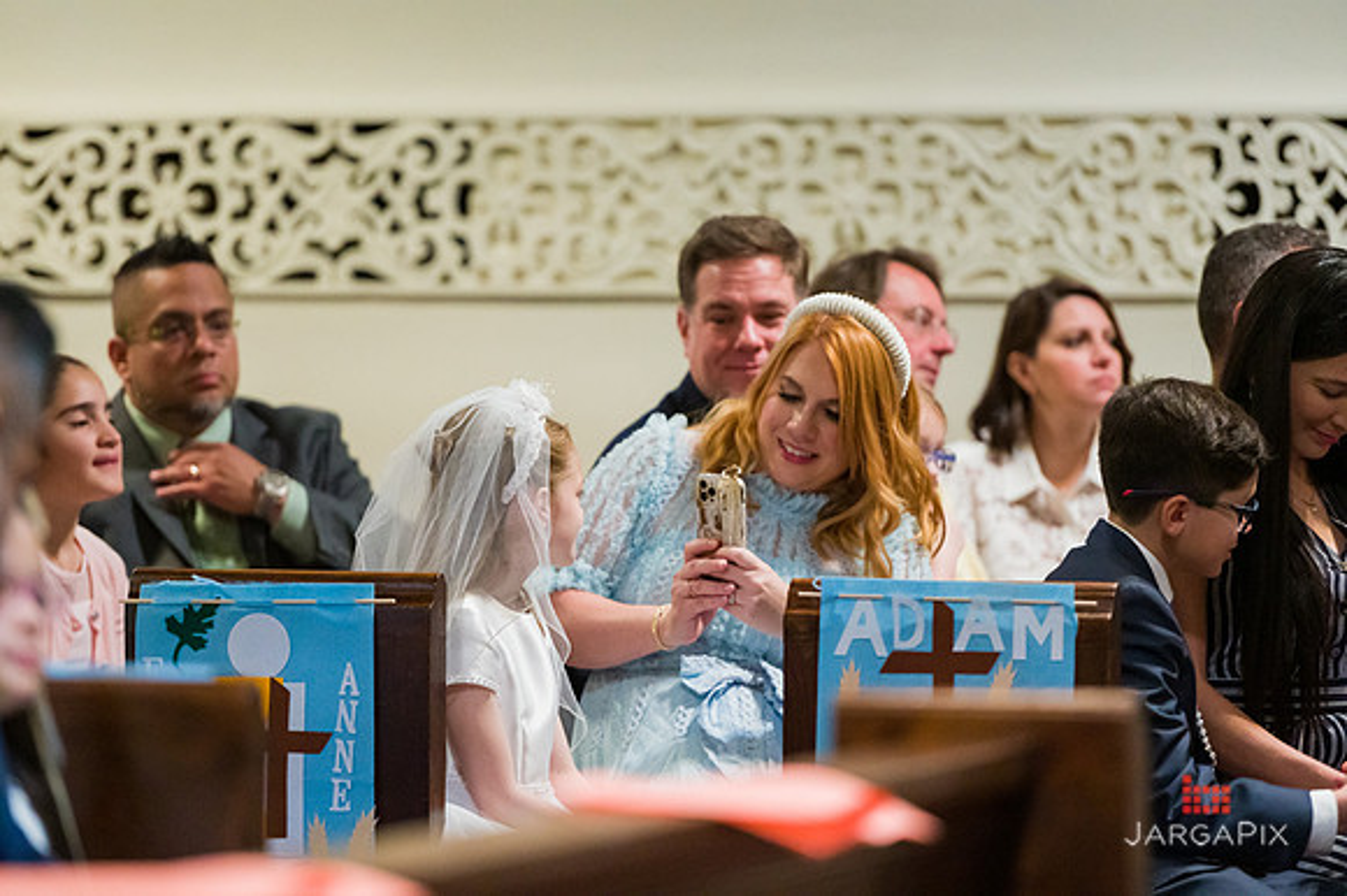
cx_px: 674
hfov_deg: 10.3
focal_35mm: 200
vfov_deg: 6.9
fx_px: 7479
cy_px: 448
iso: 6400
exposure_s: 1/250
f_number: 3.2
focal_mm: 200
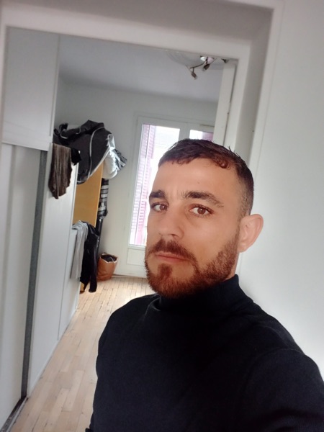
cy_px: 216
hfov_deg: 49.7
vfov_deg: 63.4
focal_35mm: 28
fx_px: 349
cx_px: 162
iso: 421
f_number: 2
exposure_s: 1/20
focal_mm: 2.75
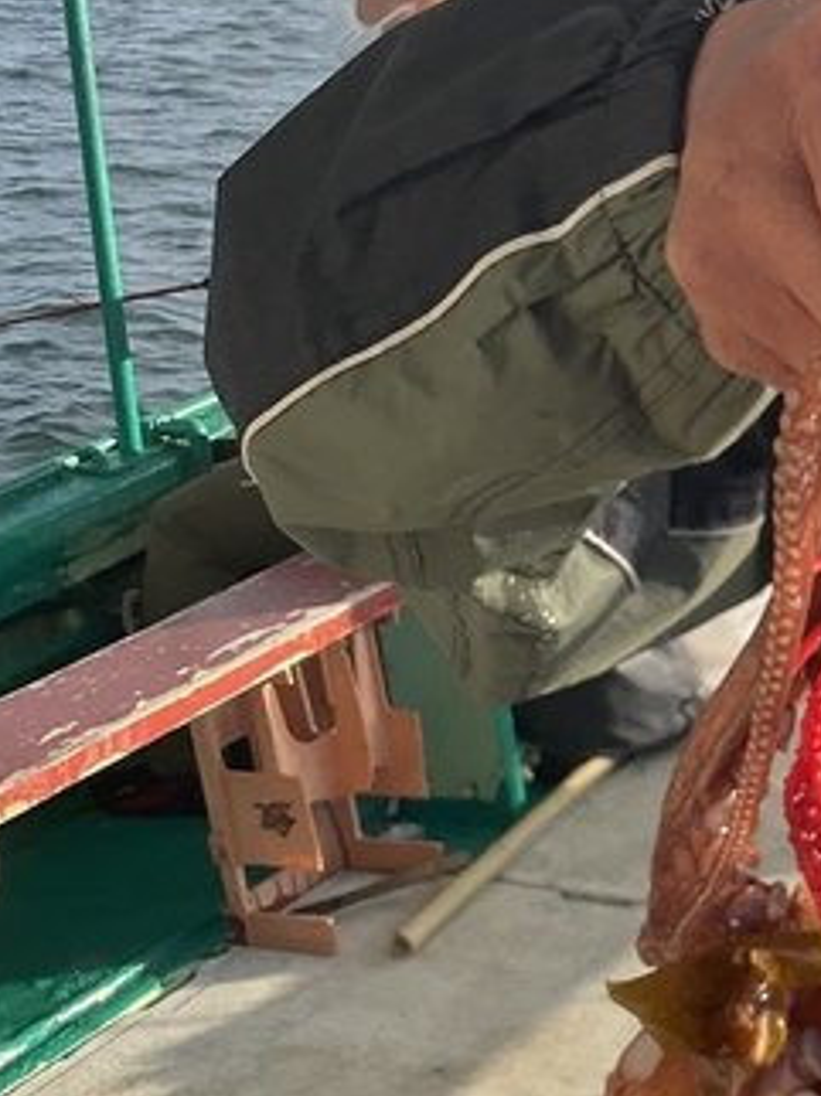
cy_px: 756
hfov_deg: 18.5
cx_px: 858
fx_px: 2438
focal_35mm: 77
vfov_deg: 25.2
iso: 25
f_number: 1.8
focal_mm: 3
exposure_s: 1/912
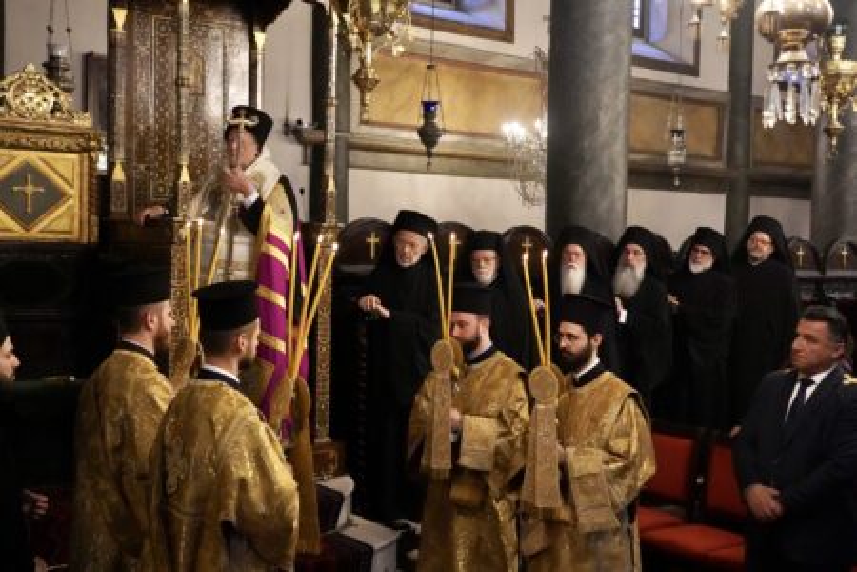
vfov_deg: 32.6
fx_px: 976
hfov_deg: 47.4
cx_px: 428
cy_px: 286
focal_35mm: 41
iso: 16000
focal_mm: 41
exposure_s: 1/500
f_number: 5.6
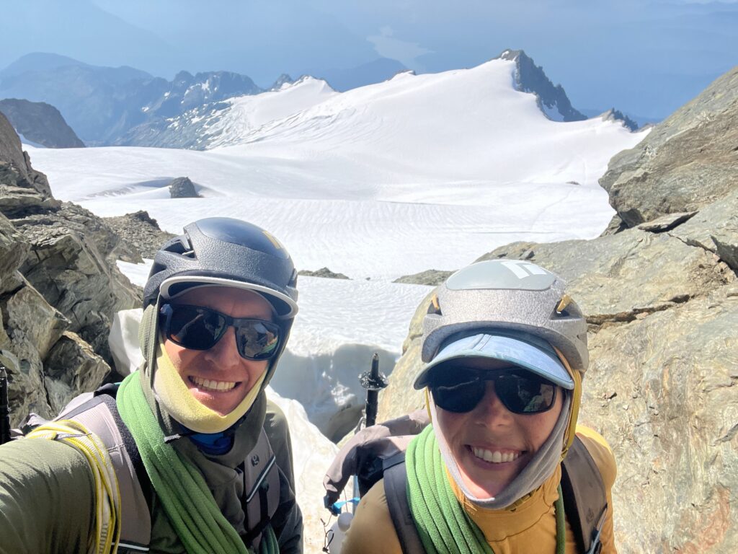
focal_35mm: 23
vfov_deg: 58.9
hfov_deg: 73.9
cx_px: 369
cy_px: 277
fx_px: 490
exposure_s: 1/1225
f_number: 2.2
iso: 32
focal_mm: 2.71
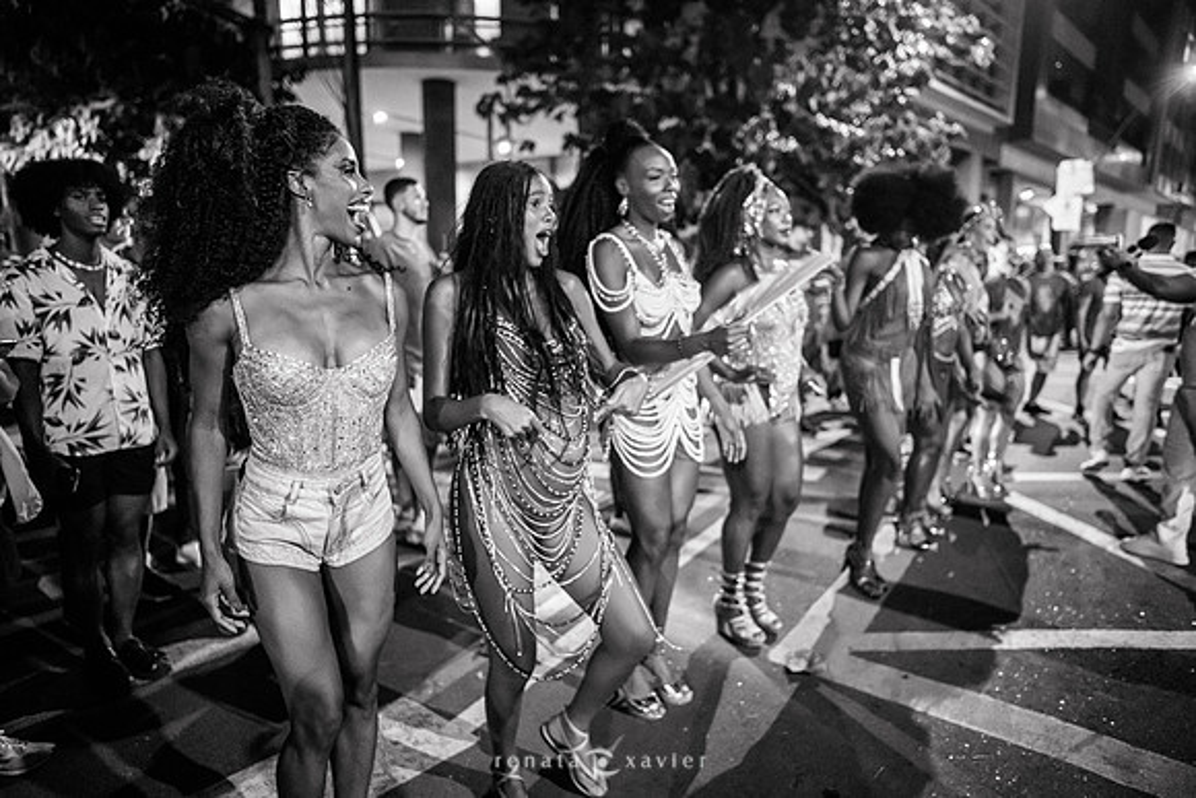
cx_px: 598
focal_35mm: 24
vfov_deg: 53.2
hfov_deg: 73.7
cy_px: 399
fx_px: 797
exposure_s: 1/200
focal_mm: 24
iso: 2500
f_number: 1.8
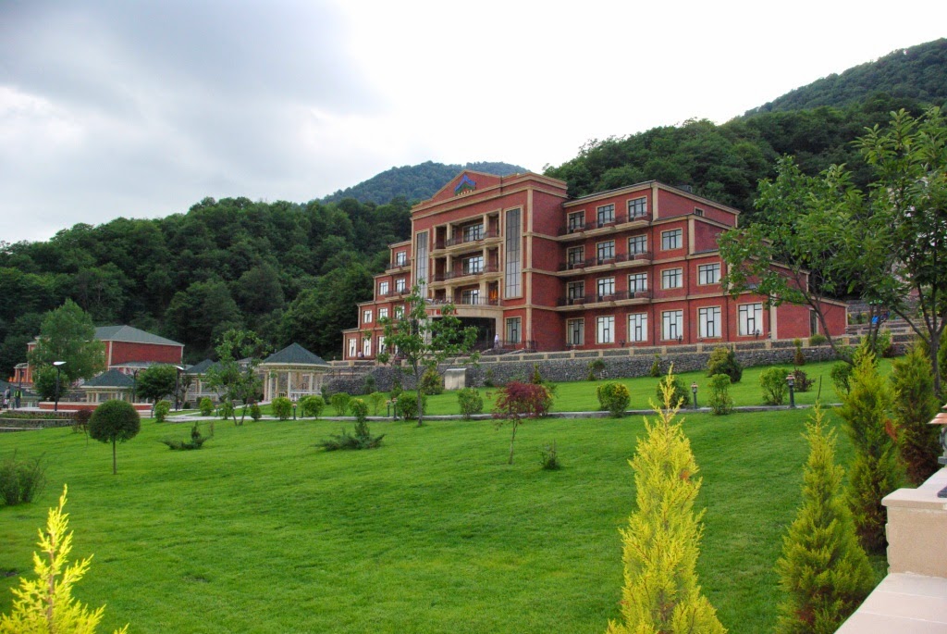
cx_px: 474
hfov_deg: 67.3
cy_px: 317
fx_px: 711
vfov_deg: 48.0
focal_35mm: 27
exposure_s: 1/180
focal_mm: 18
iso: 1600
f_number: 11
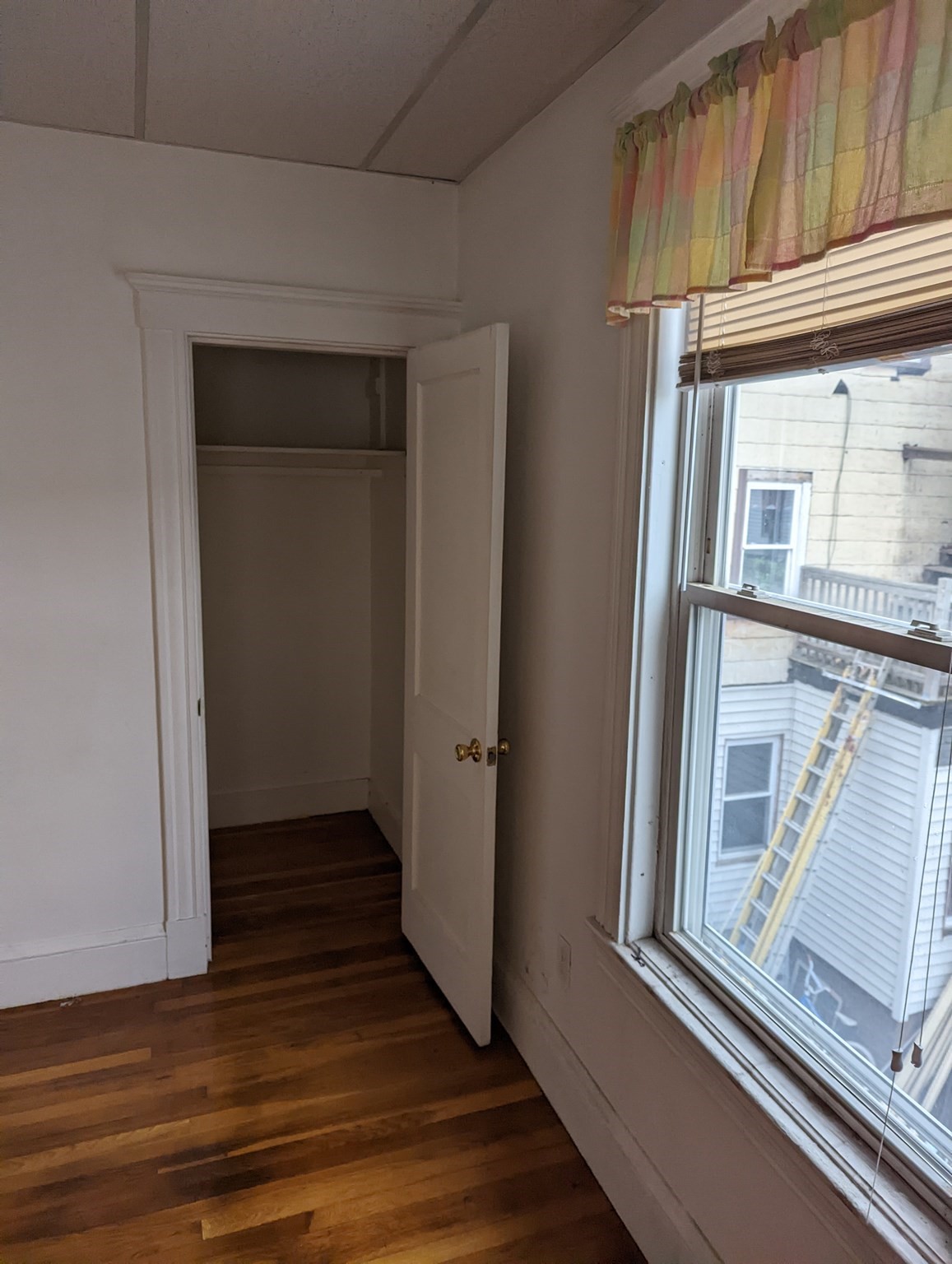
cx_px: 476
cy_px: 632
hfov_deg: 56.9
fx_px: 878
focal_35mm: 24
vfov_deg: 71.5
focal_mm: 6.81
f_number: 1.85
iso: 587
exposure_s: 1/716
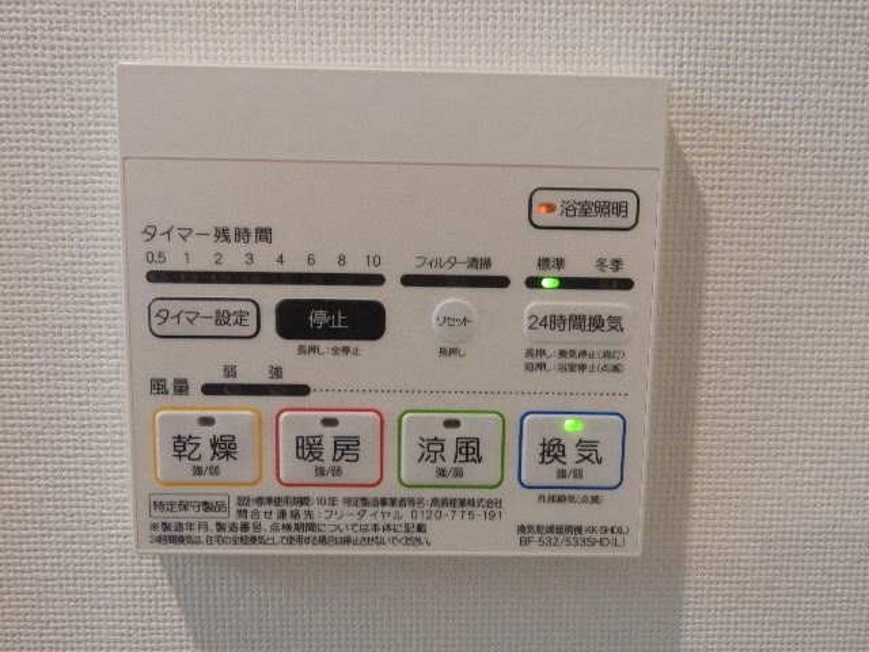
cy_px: 326
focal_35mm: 30
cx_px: 434
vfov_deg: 46.8
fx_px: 753
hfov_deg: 60.0
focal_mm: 5.4
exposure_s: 1/30
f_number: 4
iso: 360
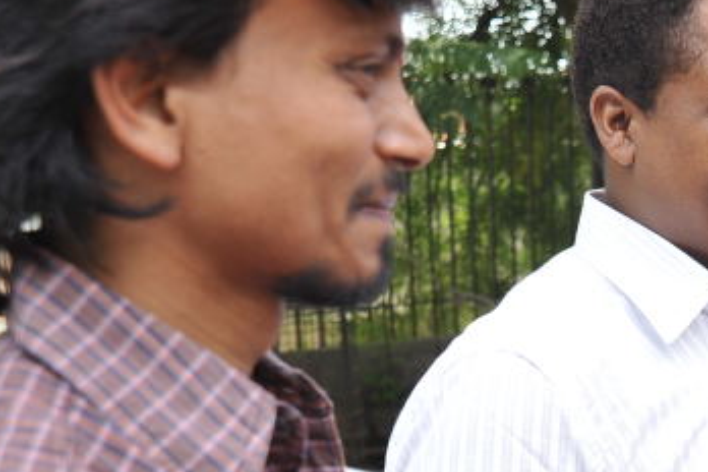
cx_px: 755
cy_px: 416
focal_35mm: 100
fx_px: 1967
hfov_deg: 19.6
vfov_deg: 13.6
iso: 250
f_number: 5
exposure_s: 1/160
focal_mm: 34
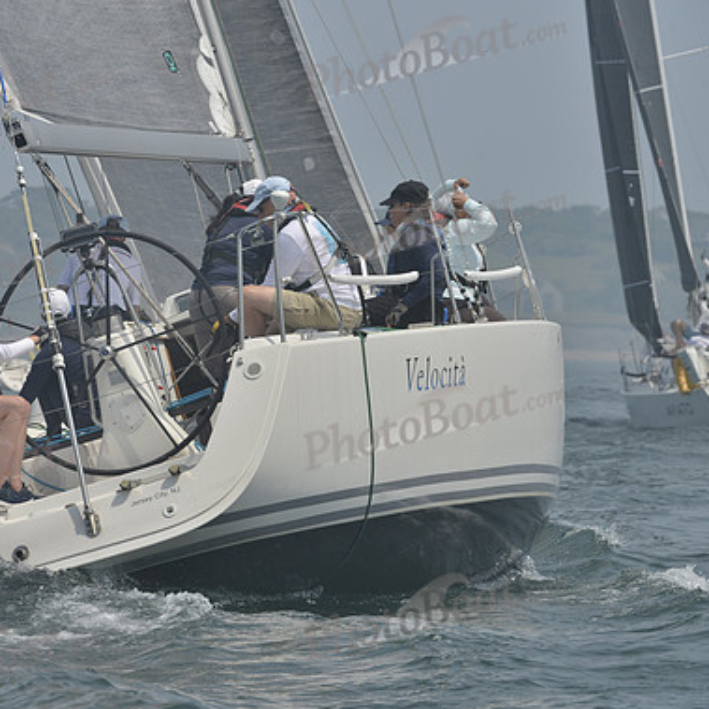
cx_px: 208
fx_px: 6025
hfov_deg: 6.7
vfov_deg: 6.7
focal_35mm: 260
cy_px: 351
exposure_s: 1/1000
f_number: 10
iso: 280
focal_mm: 200
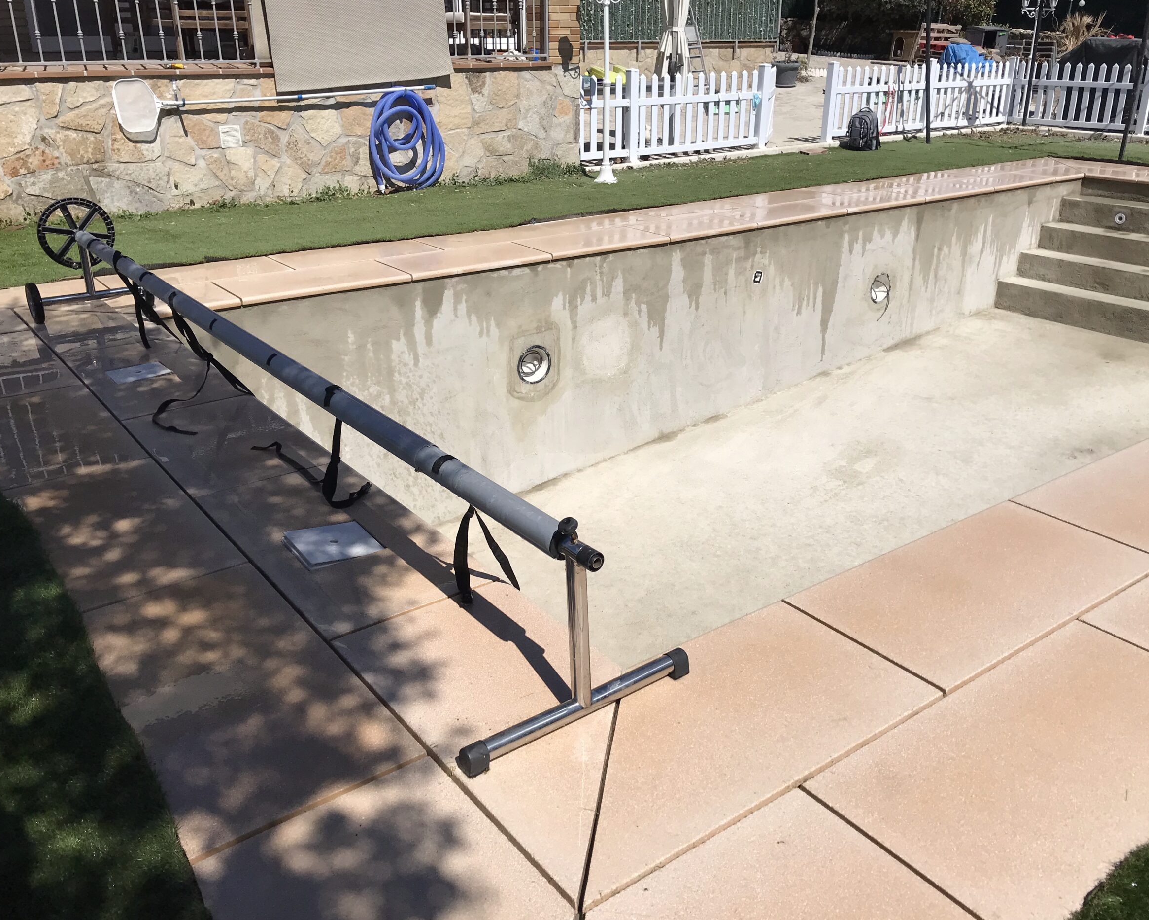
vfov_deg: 48.5
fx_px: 1020
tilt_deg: -21.9
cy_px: 463
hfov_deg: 58.8
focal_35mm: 30
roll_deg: -0.4
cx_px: 596
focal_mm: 3.99
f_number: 1.8
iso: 25
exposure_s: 1/5988
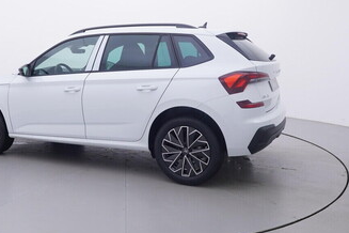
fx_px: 367
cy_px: 101
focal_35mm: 38
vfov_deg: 35.1
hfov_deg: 50.2
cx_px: 125
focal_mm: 15
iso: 200
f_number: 5
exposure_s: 1/80
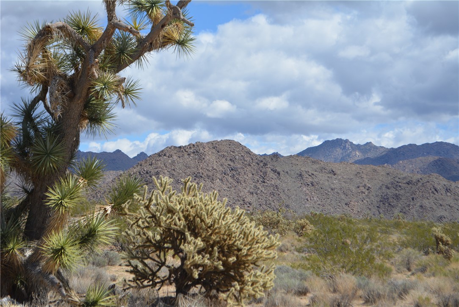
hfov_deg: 24.6
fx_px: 1052
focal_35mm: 82
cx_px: 230
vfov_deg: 16.6
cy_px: 154
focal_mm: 55
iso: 400
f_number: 7.1
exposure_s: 1/1600
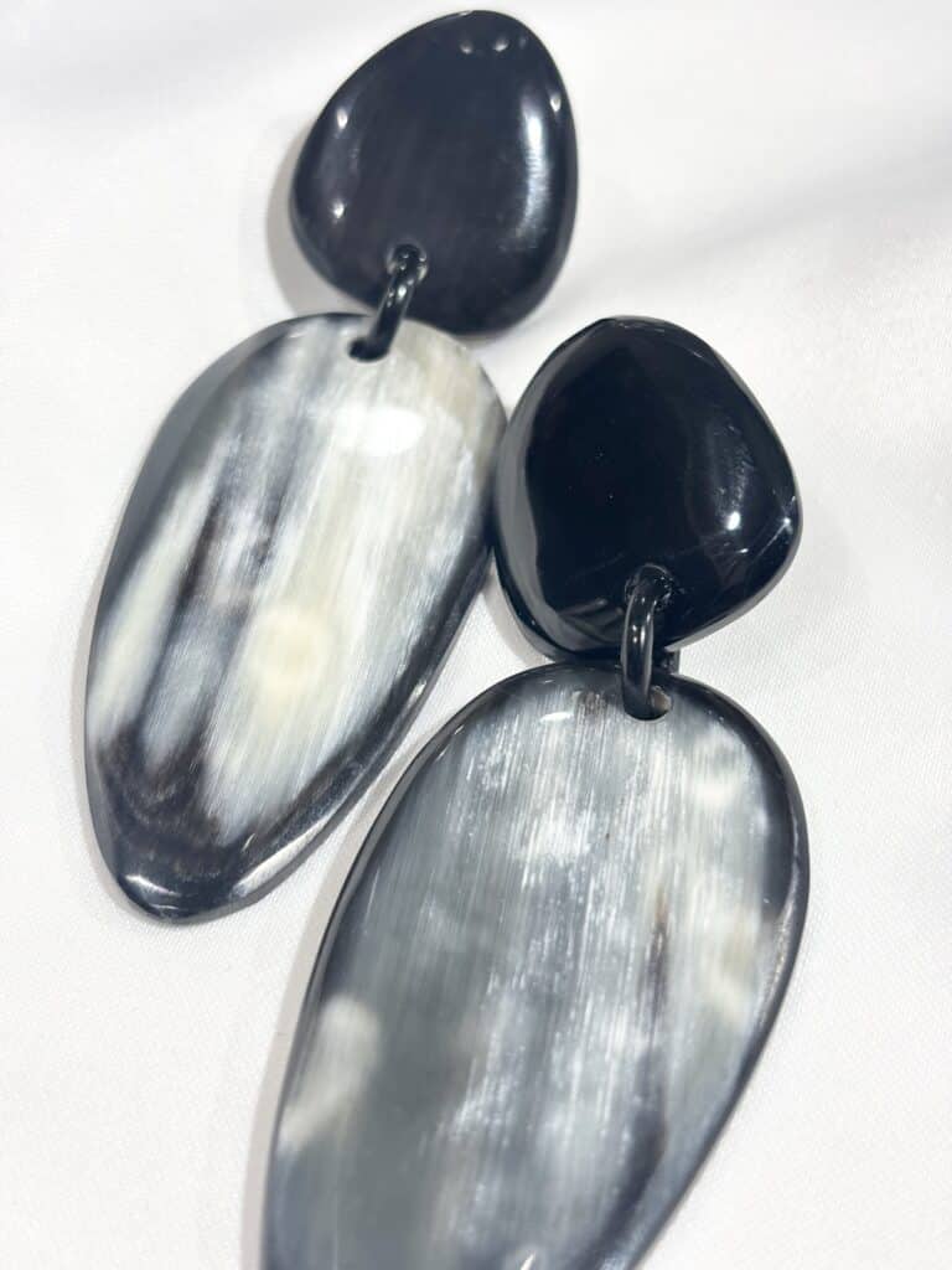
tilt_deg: -46.0
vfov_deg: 36.8
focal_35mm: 52
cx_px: 476
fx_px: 1907
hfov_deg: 28.0
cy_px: 635
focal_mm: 5.96
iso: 25
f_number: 1.6
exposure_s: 1/100
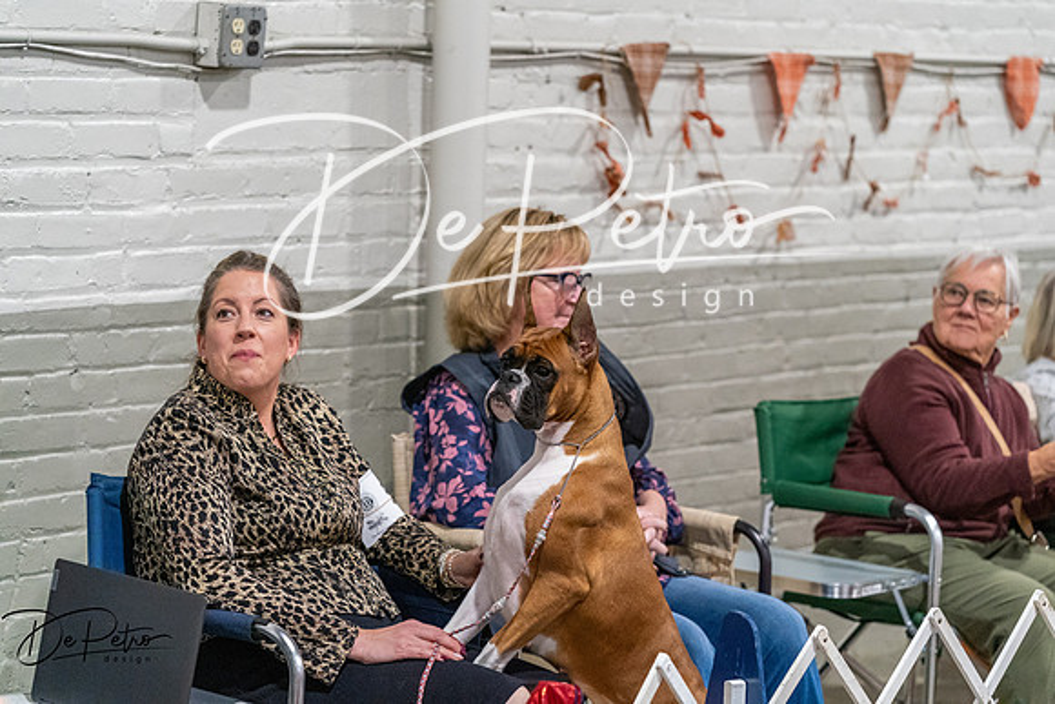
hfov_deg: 18.1
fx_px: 3312
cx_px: 528
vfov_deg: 12.1
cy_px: 352
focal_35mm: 113
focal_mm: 113
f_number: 3.5
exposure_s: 1/250
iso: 6400
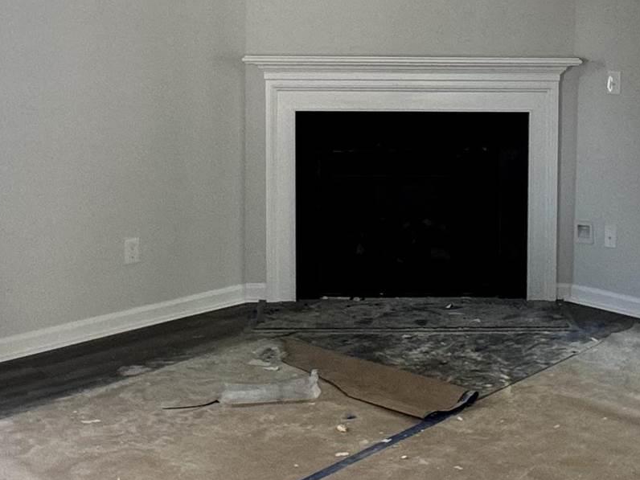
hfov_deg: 35.0
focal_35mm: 54
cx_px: 450
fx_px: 998
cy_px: 76
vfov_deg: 26.4
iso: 100
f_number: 2.2
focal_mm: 2.22
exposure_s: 1/99
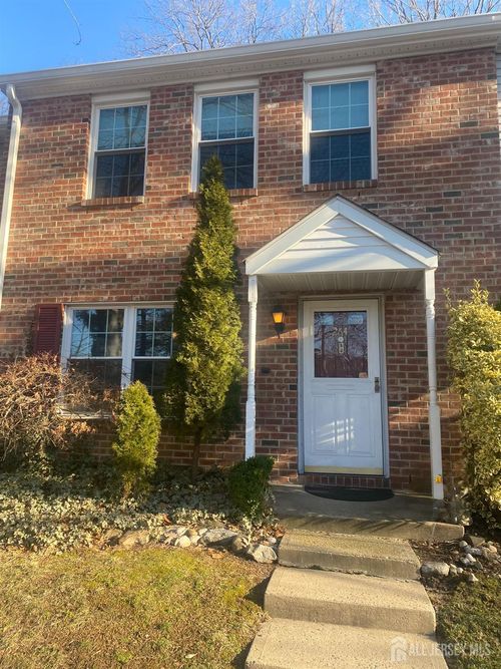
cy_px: 334
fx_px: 502
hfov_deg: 53.0
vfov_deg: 67.3
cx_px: 250
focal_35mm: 26
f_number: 1.8
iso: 32
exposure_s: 1/475
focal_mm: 4.25
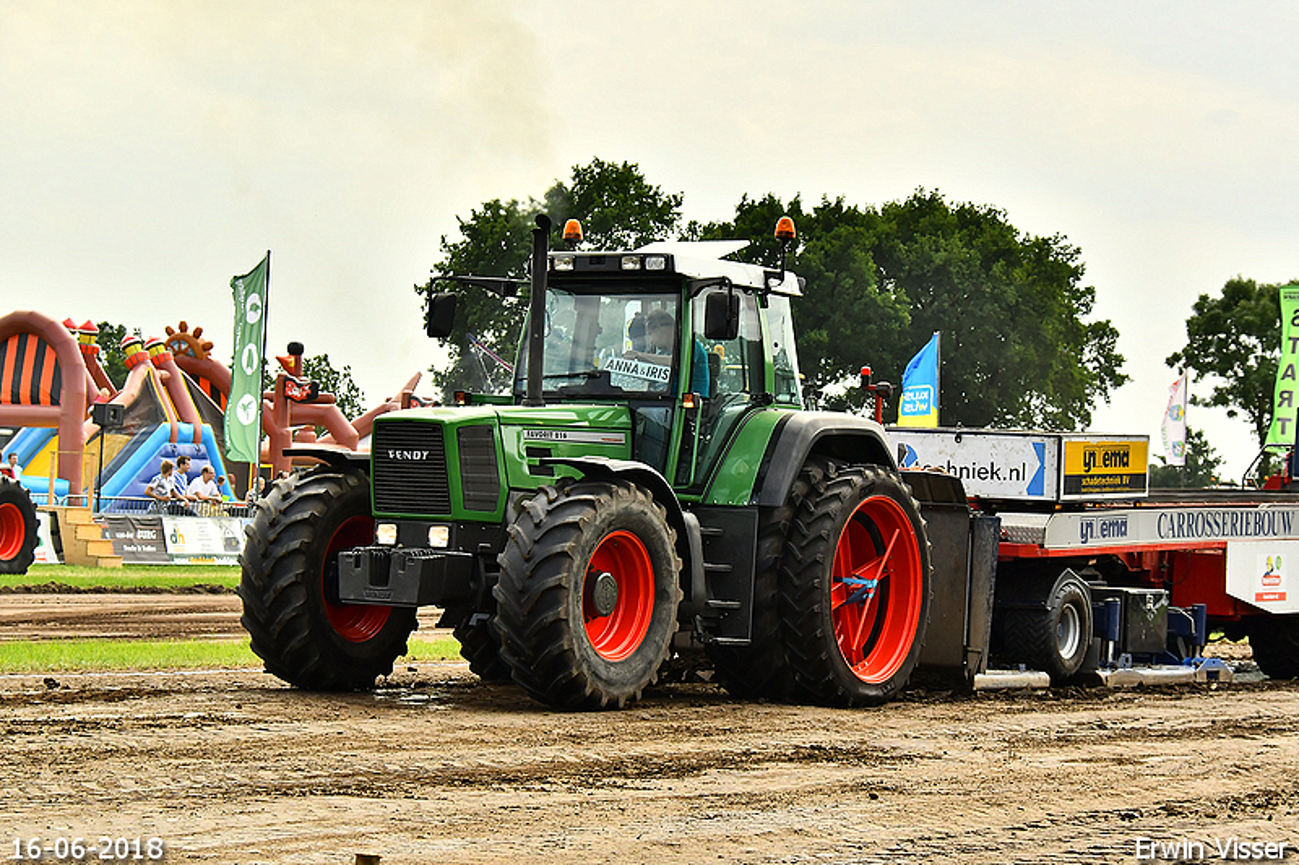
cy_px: 432
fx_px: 4221
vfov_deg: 11.7
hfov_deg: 17.5
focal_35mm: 117
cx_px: 650
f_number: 9
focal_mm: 78
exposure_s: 1/1000
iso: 500
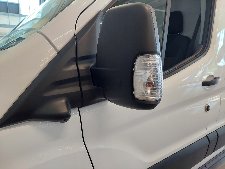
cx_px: 112
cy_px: 84
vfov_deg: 56.8
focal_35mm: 24
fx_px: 156
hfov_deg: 71.6
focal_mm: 5.23
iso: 80
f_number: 1.8
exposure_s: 1/60
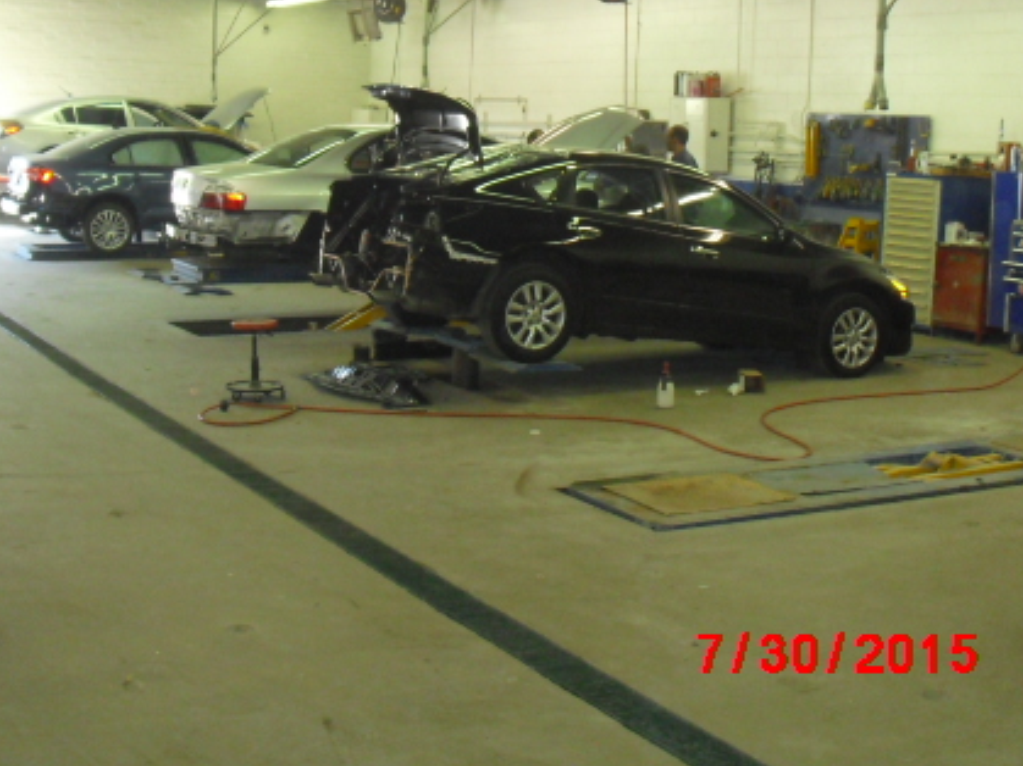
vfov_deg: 26.3
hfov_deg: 34.9
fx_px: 1625
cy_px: 210
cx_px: 493
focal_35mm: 55
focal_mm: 6.3
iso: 400
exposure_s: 1/60
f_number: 3.1
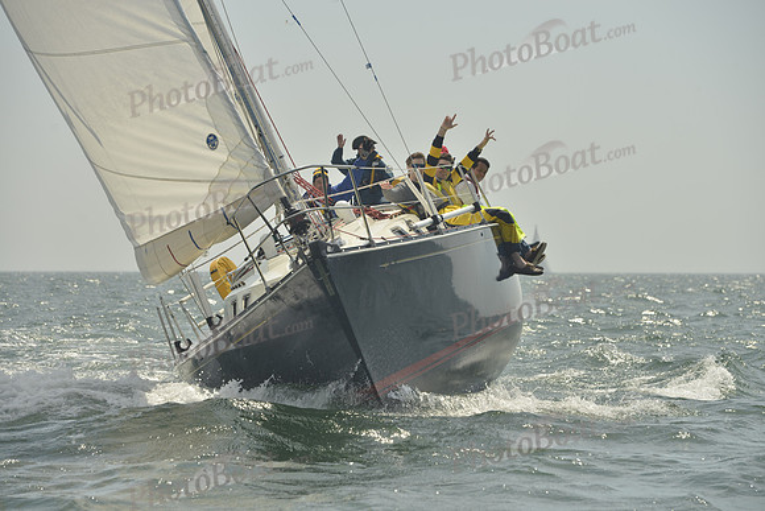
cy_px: 256
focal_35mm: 155
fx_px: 3294
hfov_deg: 13.2
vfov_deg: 8.9
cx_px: 382
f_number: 8
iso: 200
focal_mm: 155
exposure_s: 1/1250
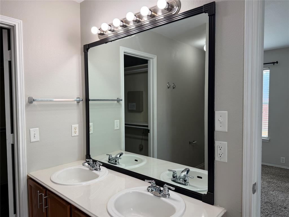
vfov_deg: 56.8
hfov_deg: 71.6
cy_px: 108
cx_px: 144
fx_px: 200
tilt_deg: -2.7
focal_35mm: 24
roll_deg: +1.6
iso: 64
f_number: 1.78
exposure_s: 1/121
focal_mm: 6.76
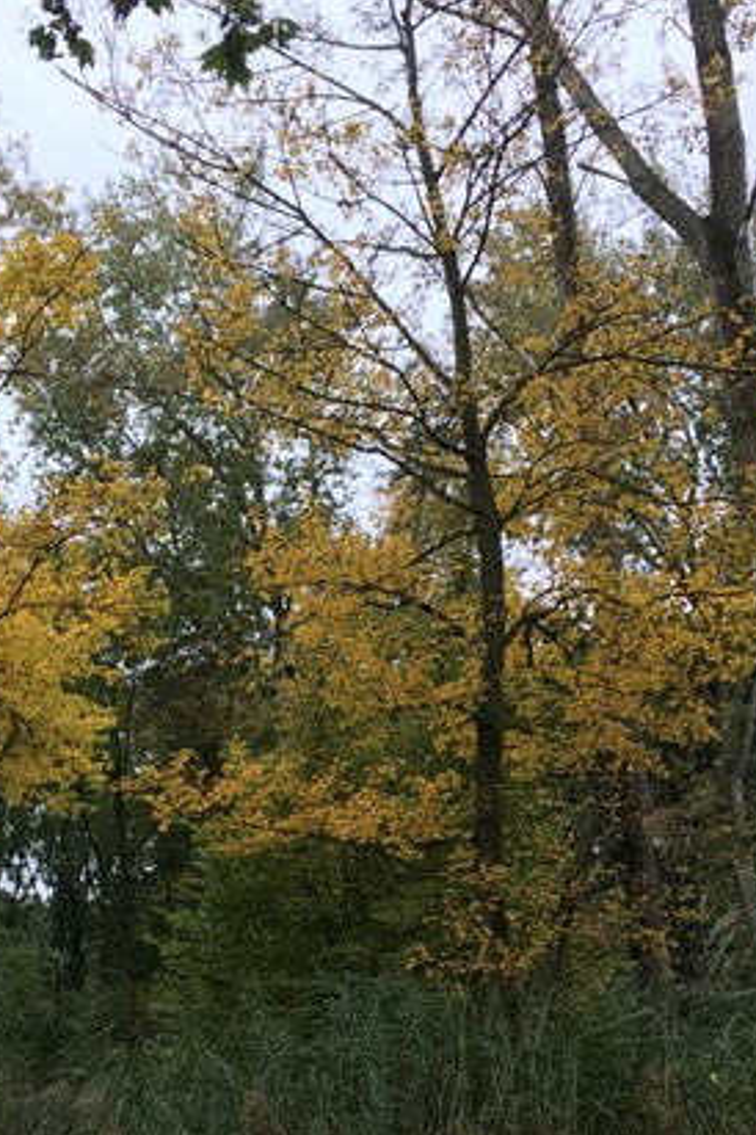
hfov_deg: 28.0
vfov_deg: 41.3
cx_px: 135
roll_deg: -0.1
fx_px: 1480
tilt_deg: +9.9
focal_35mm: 47
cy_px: 770
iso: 40
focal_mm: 4.15
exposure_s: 1/100
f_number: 2.2
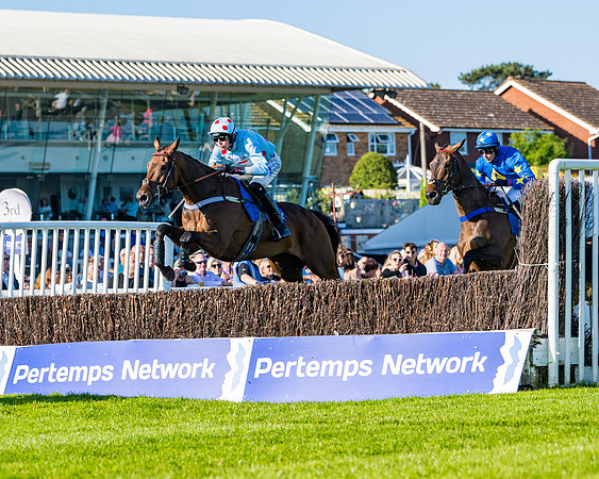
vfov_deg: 8.4
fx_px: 3255
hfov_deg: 10.5
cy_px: 195
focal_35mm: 184
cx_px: 255
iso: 200
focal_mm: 120
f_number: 4
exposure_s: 1/2000
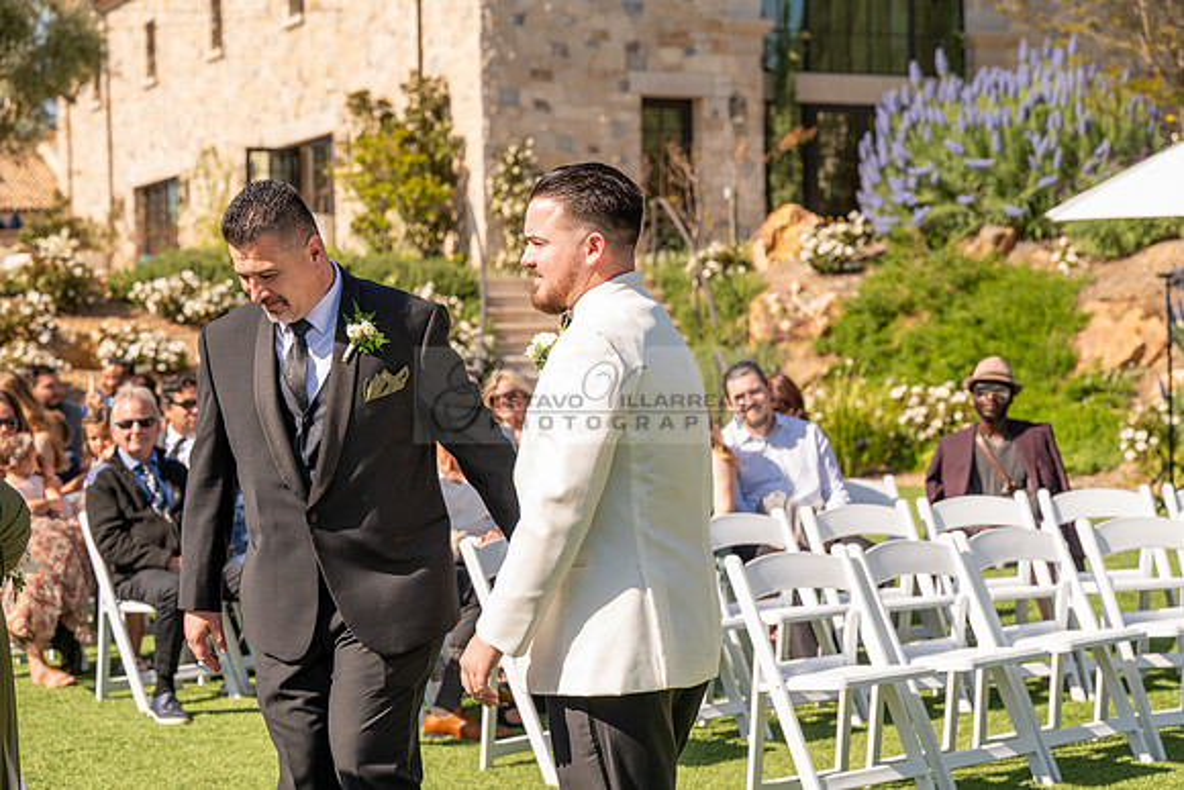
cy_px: 395
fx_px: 2303
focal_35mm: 70
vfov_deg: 19.5
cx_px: 592
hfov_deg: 28.8
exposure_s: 1/1250
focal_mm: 70
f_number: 4.5
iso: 200
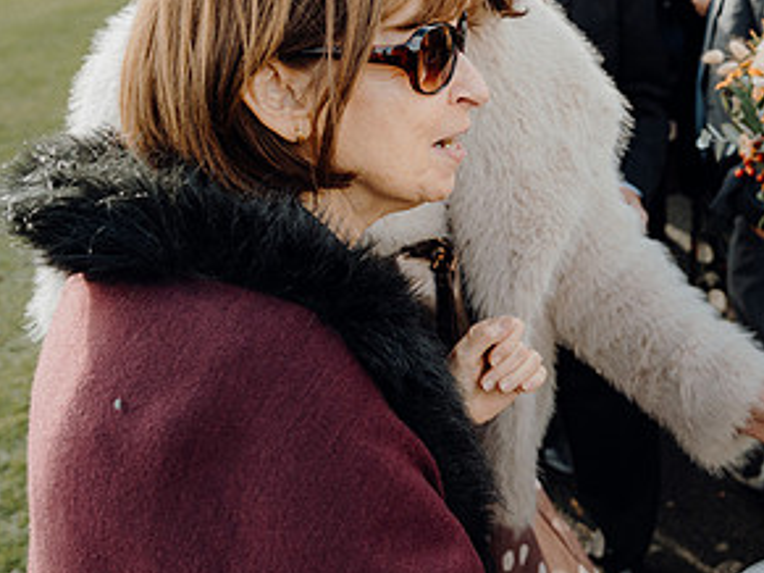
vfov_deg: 31.4
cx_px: 751
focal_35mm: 46
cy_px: 233
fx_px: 1015
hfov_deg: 37.2
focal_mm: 24
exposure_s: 1/400
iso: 200
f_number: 3.5
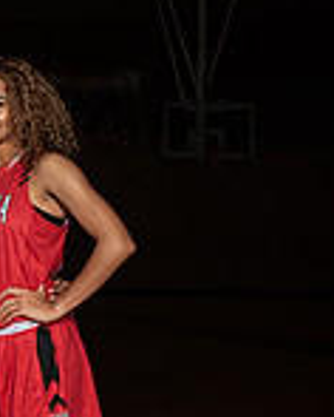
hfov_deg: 13.6
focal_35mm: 96
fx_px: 1184
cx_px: -342
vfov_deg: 19.9
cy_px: 217
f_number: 14
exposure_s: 1/200
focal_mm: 26
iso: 320
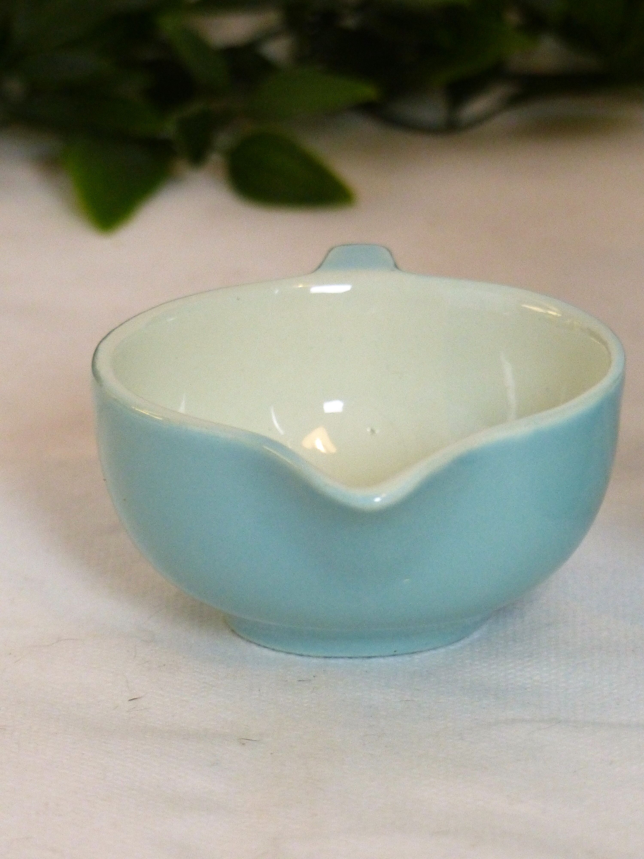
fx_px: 8434
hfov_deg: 4.4
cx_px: 322
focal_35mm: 340
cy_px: 430
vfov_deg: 5.8
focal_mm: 55.7
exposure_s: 1/80
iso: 400
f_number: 2.8
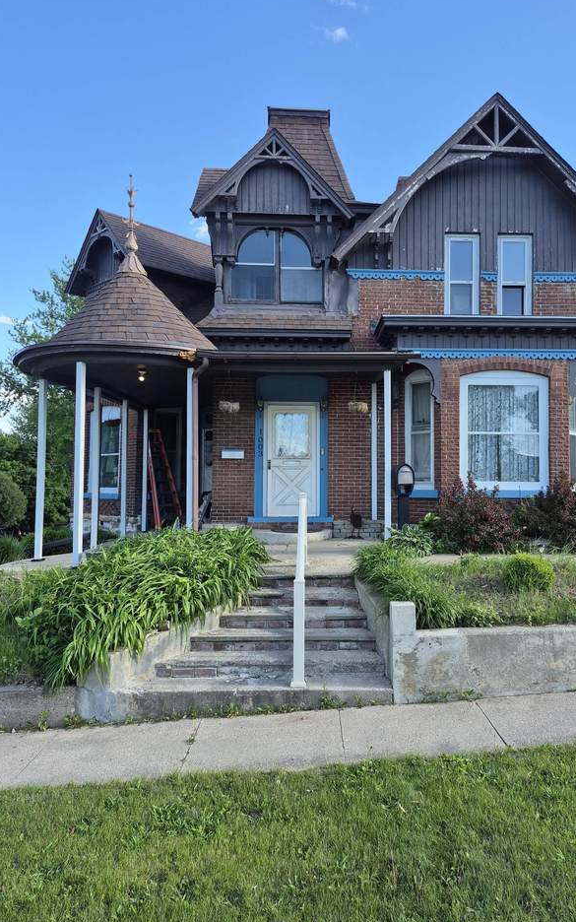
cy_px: 459
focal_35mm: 25
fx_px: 628
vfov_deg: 72.5
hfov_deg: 49.1
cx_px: 334
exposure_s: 1/442
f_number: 1.8
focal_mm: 5.4
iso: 25
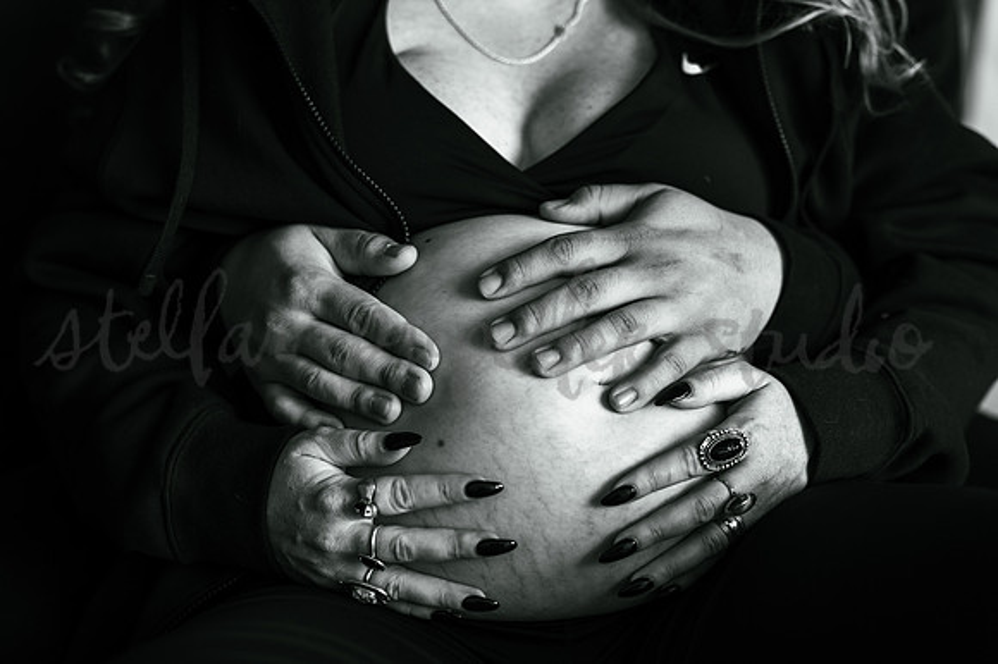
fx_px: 1385
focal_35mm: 50
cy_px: 332
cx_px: 499
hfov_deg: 39.6
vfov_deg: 27.0
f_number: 2.5
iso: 200
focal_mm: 50
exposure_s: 1/160
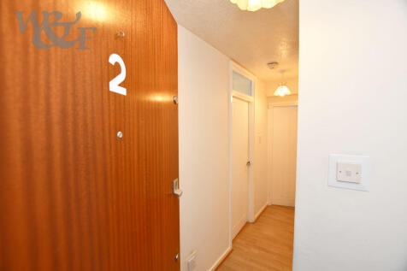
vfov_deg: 77.3
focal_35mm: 15
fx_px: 170
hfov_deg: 100.4
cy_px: 136
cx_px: 204
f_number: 4
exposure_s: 1/60
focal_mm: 10
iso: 400
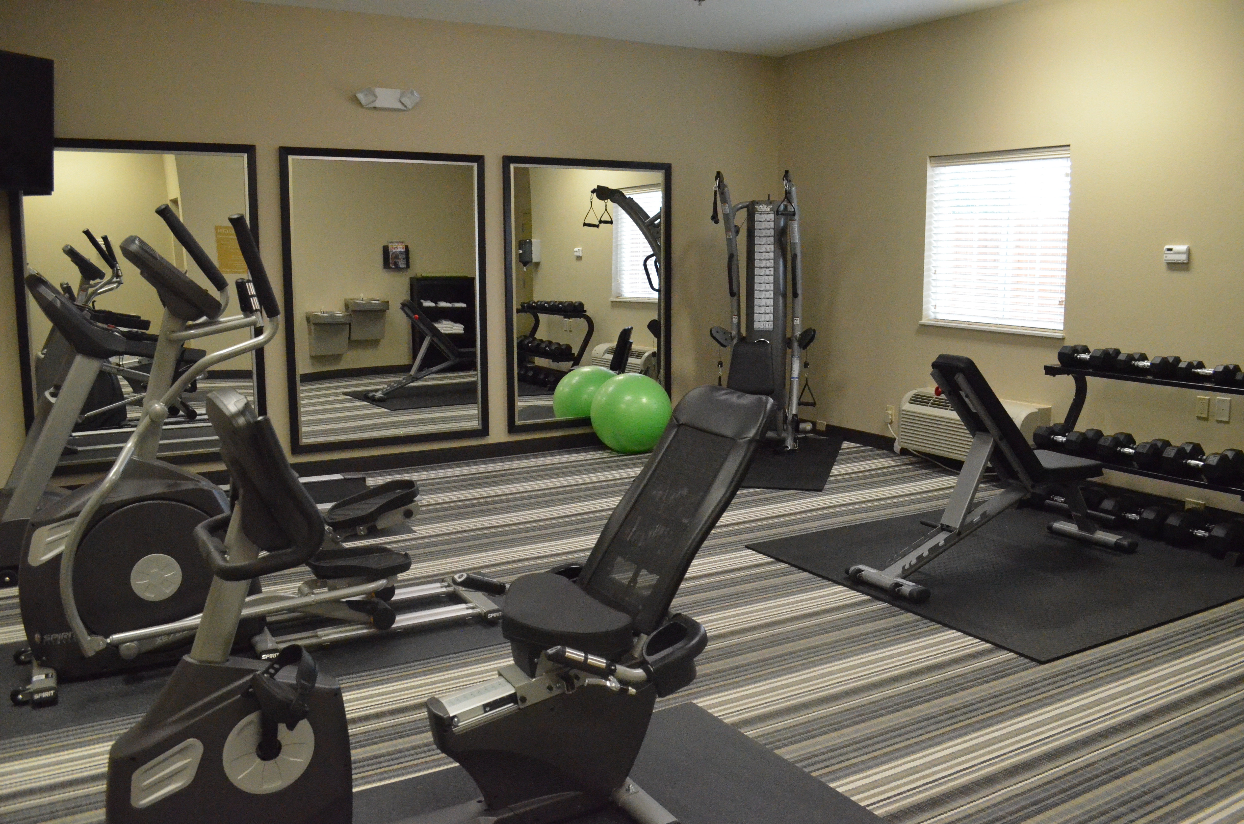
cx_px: 622
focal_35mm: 30
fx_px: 1035
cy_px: 412
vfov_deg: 43.4
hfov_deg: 62.0
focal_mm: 20
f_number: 6.3
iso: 6400
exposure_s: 1/320
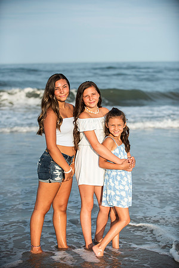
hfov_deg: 16.7
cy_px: 134
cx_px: 90
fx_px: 612
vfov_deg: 24.8
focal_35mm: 82
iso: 250
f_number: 3.2
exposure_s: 1/4000
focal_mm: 82
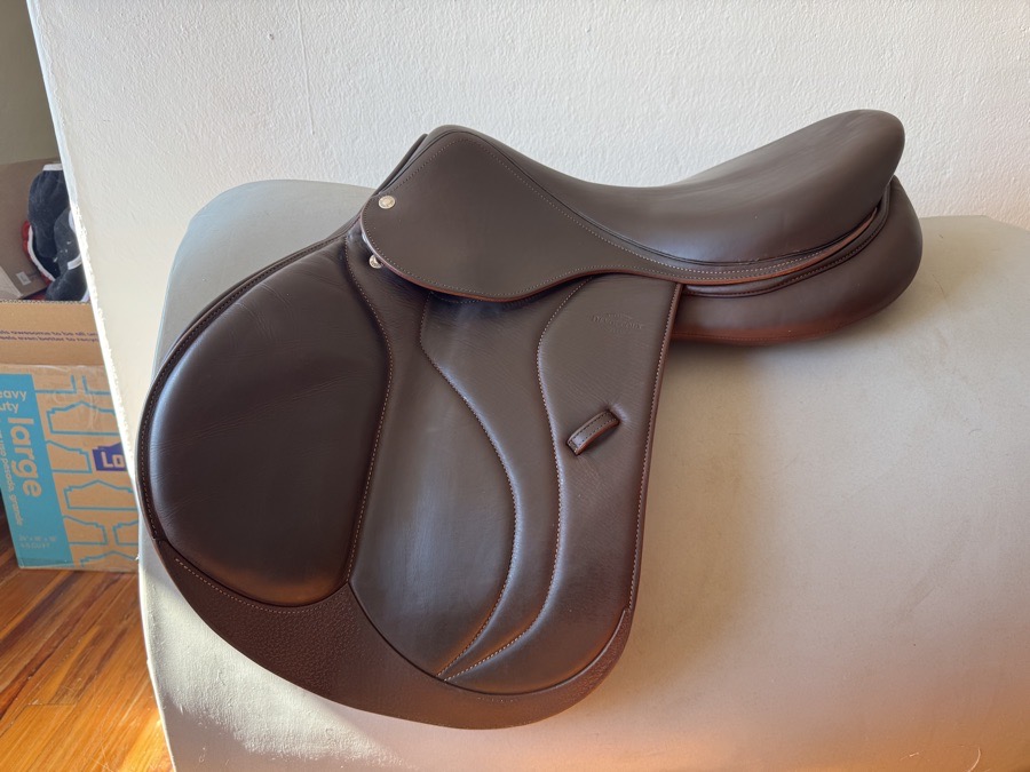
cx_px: 515
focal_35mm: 24
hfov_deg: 71.6
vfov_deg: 56.8
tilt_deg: -19.2
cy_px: 386
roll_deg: +2.3
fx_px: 714
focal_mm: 6.76
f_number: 1.78
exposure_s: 1/121
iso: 80
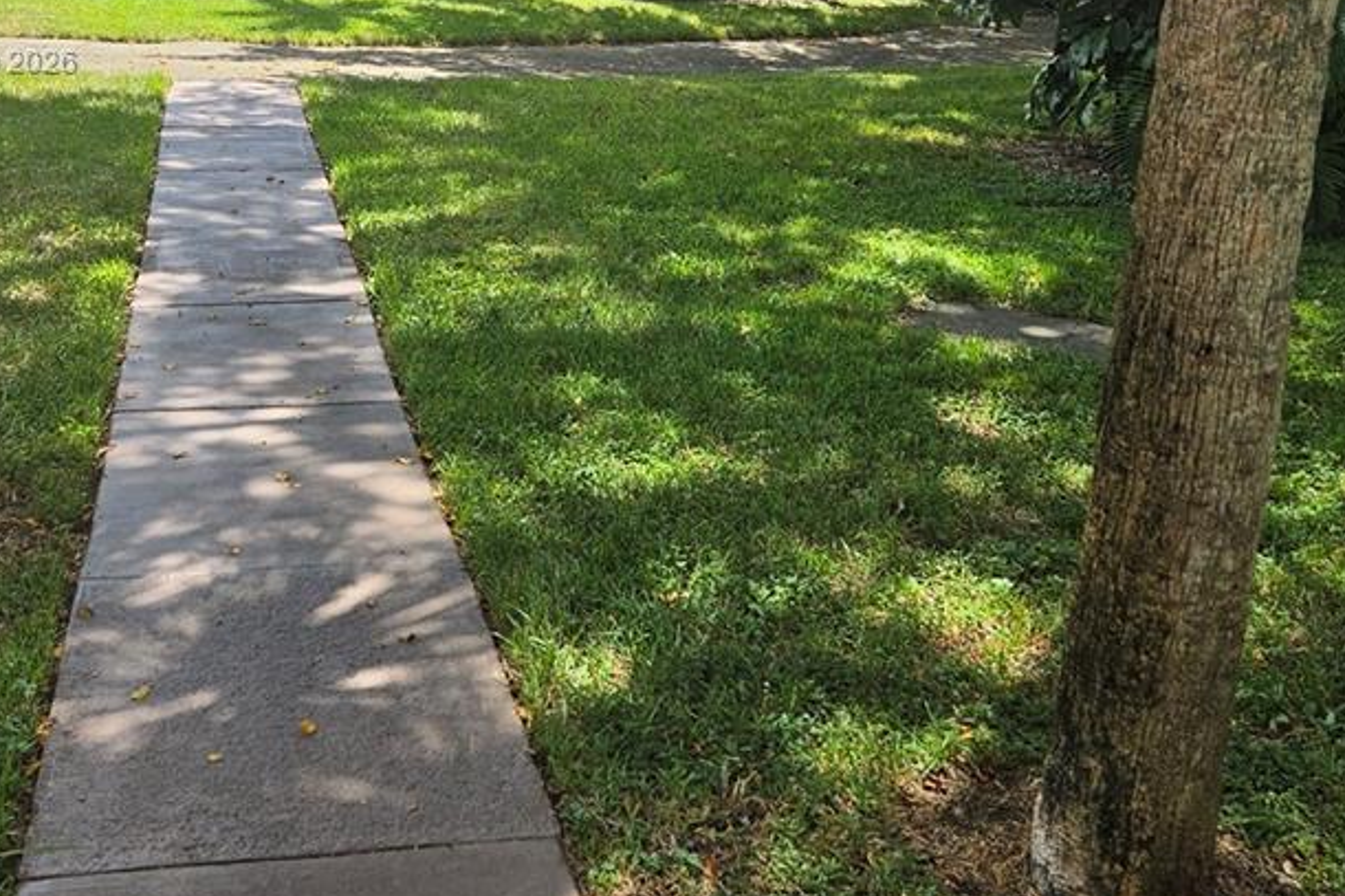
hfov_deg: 41.9
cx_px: 658
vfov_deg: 27.4
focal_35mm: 47
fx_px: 1755
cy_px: 64
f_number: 1.8
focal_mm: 5.4
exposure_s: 1/3717
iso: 80
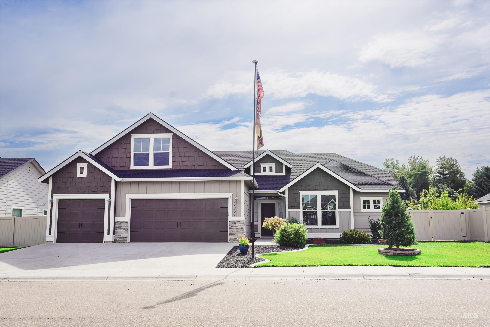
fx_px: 408
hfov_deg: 61.9
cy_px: 164
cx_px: 245
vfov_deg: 43.6
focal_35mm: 30
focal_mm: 20
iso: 100
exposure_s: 1/250
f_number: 8
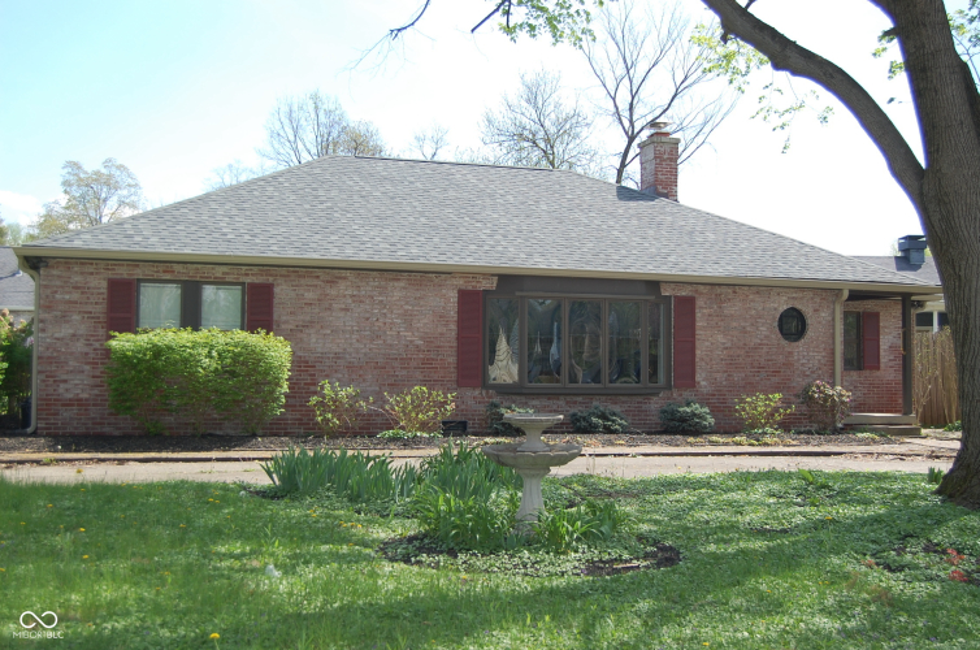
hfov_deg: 43.7
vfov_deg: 29.8
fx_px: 1223
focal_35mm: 45
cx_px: 490
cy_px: 325
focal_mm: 30
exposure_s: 1/500
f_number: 5.6
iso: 220
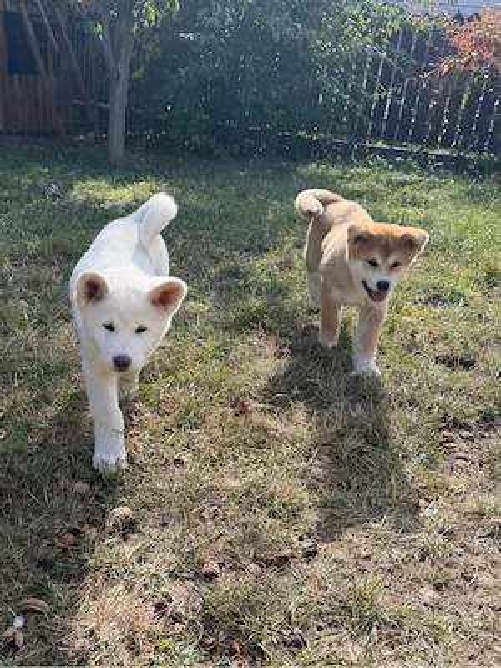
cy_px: 334
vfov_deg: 71.6
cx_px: 250
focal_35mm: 24
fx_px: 463
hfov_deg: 56.8
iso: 80
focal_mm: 6.76
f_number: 1.78
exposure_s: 1/1337
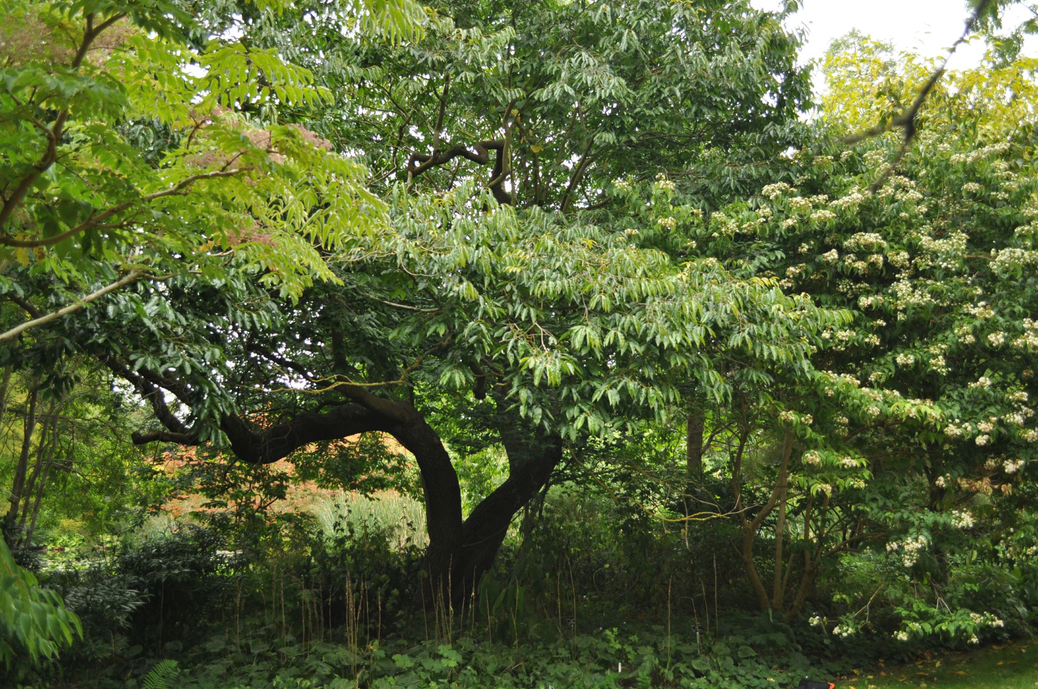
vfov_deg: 39.9
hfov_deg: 57.3
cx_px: 519
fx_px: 950
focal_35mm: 33
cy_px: 344
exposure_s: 1/100
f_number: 4
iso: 400
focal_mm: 22
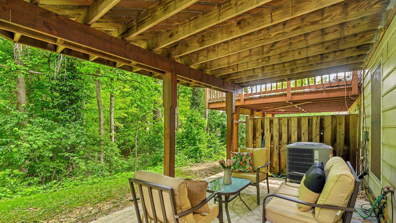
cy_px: 127
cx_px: 191
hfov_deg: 95.9
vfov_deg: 63.7
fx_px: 179
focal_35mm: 17
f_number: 8
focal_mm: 14
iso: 180
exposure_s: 1/15
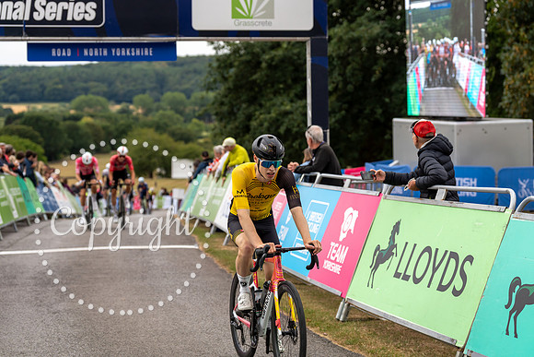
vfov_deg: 15.9
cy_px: 178
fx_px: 1276
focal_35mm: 86
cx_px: 267
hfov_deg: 23.6
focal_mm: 86
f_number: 3.5
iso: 640
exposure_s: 1/1000
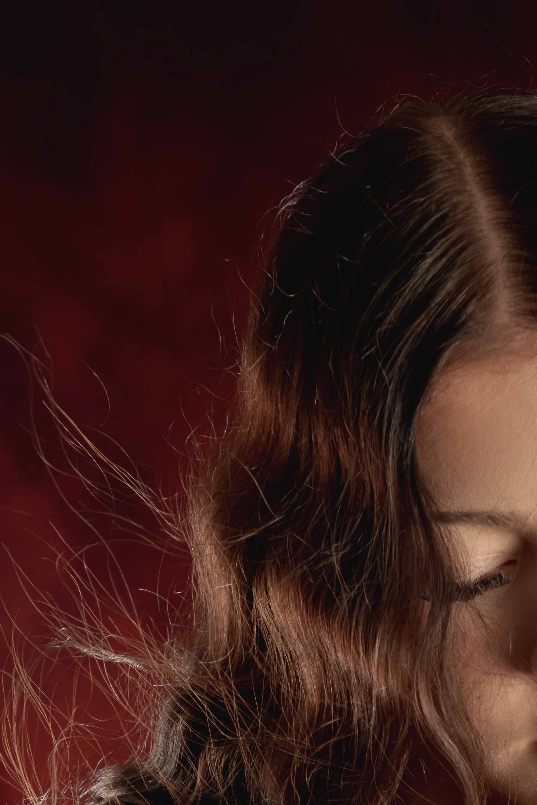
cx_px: 509
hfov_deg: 11.2
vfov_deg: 16.3
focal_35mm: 121
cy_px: 925
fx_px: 2707
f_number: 10
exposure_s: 1/100
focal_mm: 48
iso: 125
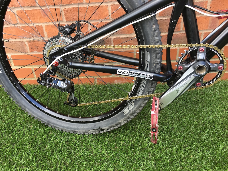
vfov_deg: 48.2
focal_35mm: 29
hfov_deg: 61.7
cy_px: 86
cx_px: 114
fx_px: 191
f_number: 2.2
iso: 40
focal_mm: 4.15
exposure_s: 1/100
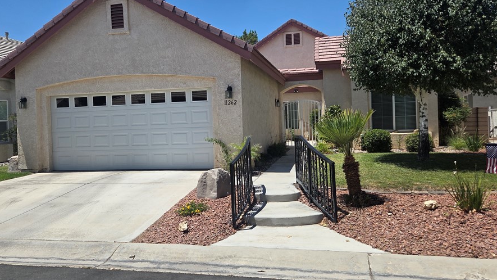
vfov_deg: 40.1
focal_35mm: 29
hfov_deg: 66.0
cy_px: 125
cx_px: 240
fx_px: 382
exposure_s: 1/6412
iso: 80
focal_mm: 5.4
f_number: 1.8
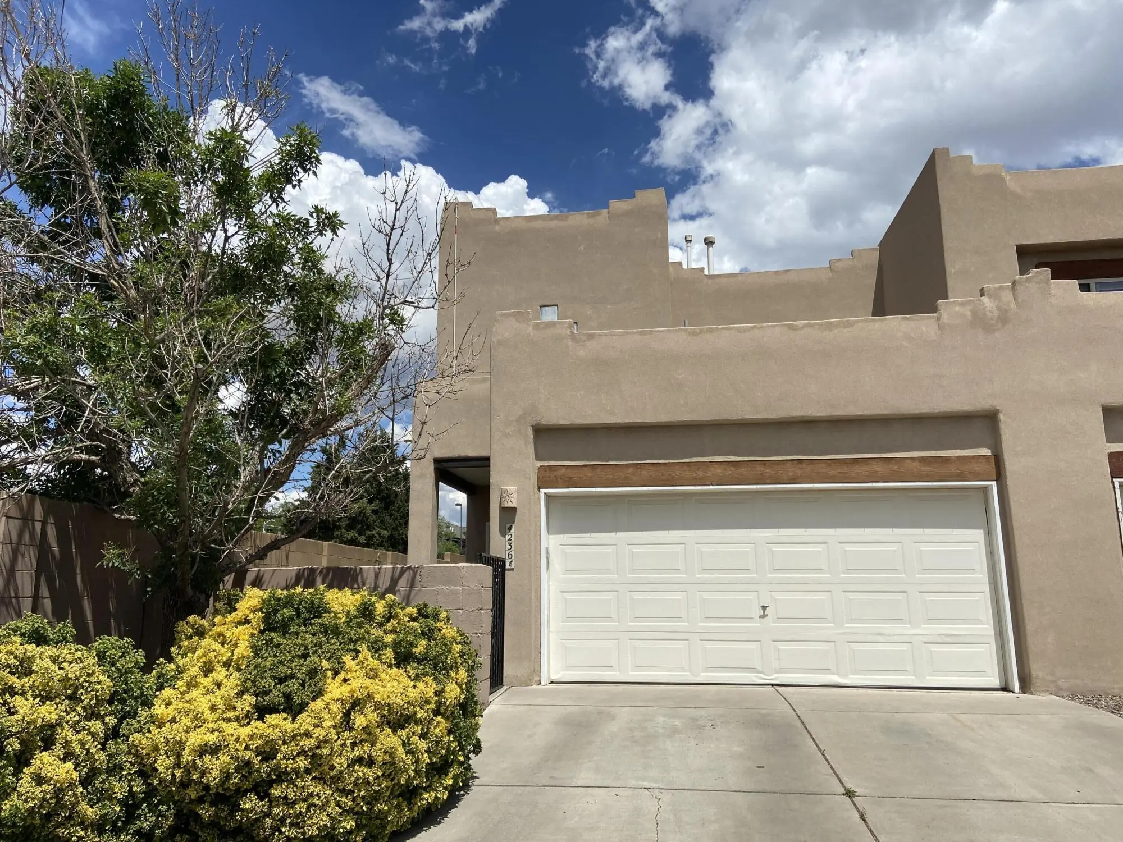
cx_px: 562
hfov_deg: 67.3
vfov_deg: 53.1
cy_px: 421
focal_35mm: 26
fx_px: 843
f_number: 1.8
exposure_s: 1/6061
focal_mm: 4.25
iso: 32
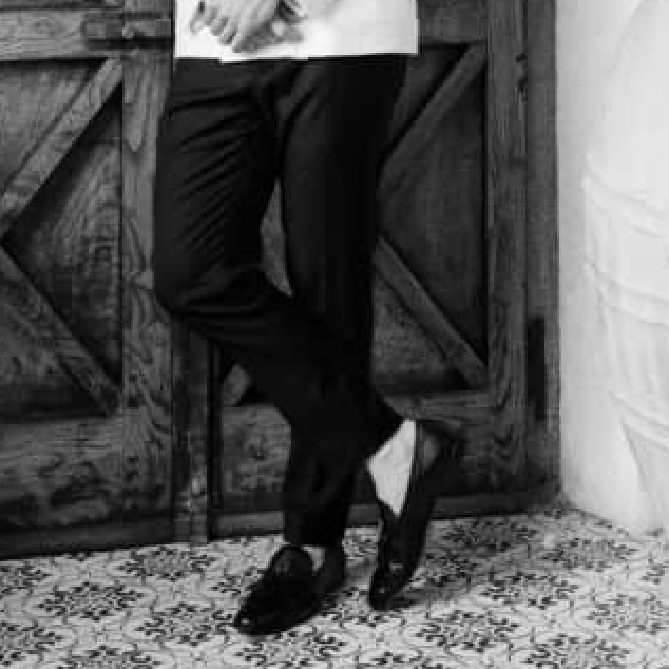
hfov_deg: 16.2
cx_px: 539
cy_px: -251
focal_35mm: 107
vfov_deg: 15.3
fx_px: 2340
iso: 640
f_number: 2.8
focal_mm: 39
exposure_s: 1/400
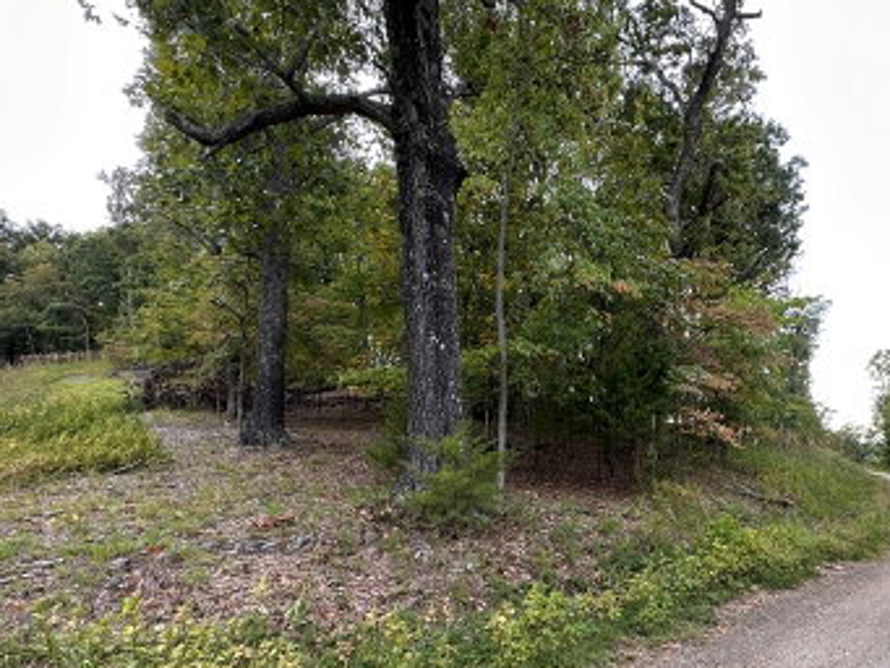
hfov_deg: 76.1
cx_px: 603
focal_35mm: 21
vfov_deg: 62.3
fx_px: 540
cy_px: 431
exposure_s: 1/99
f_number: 2.2
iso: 64
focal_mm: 2.22
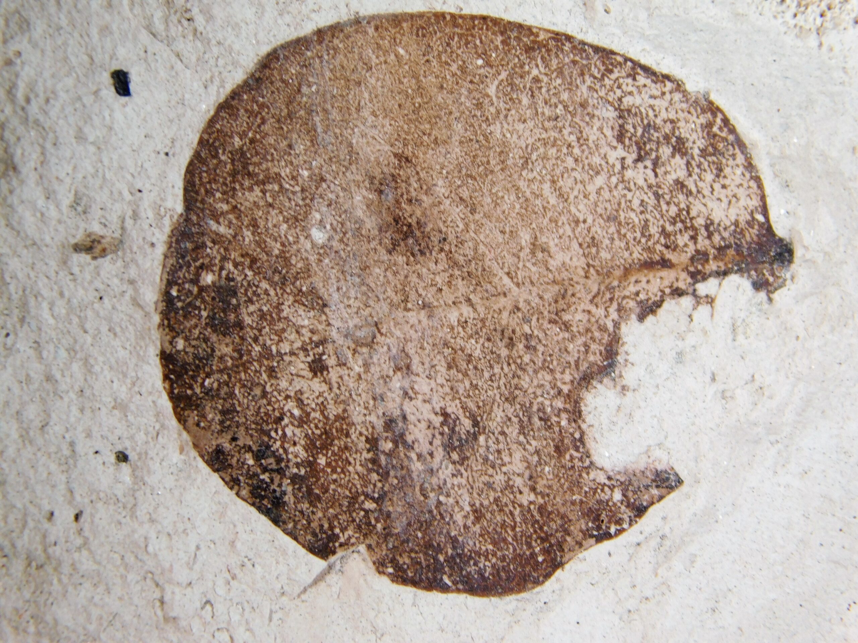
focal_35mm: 266
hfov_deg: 7.4
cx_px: 429
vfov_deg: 5.6
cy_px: 322
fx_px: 6593
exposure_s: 1/100
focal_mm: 47.2
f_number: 5.7
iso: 125
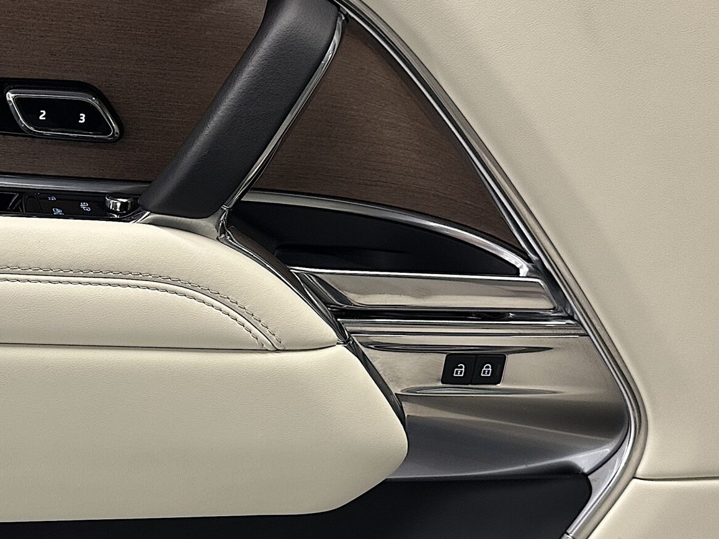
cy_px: 378
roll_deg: +1.0
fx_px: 1101
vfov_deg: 27.3
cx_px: 137
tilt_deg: -21.1
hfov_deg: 35.0
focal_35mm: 53
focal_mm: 6.86
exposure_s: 1/50
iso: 250
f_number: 1.78
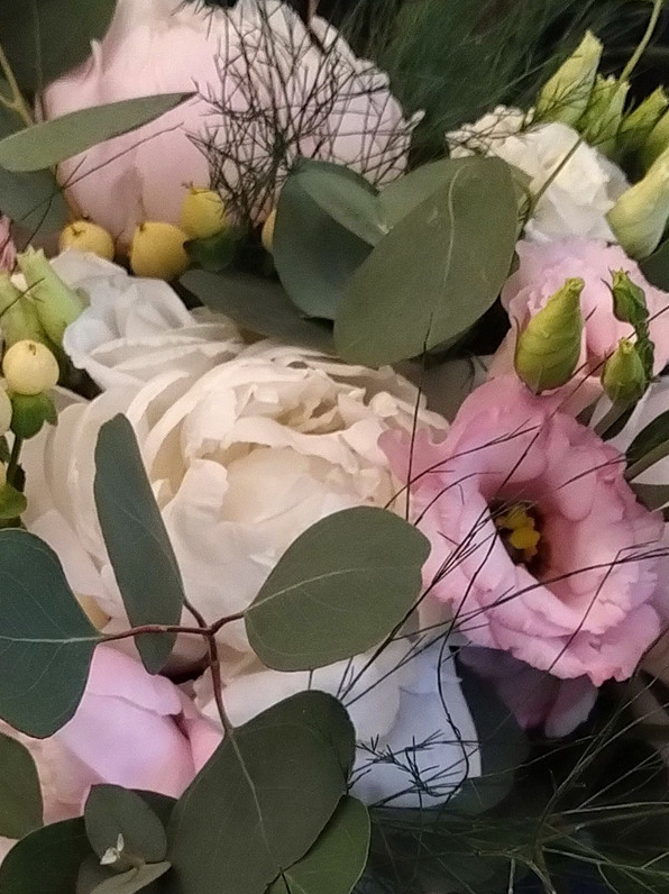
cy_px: 971
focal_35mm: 102
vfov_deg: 18.6
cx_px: 338
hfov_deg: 14.5
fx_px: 2631
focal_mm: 4.71
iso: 994
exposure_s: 1/50
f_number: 1.7
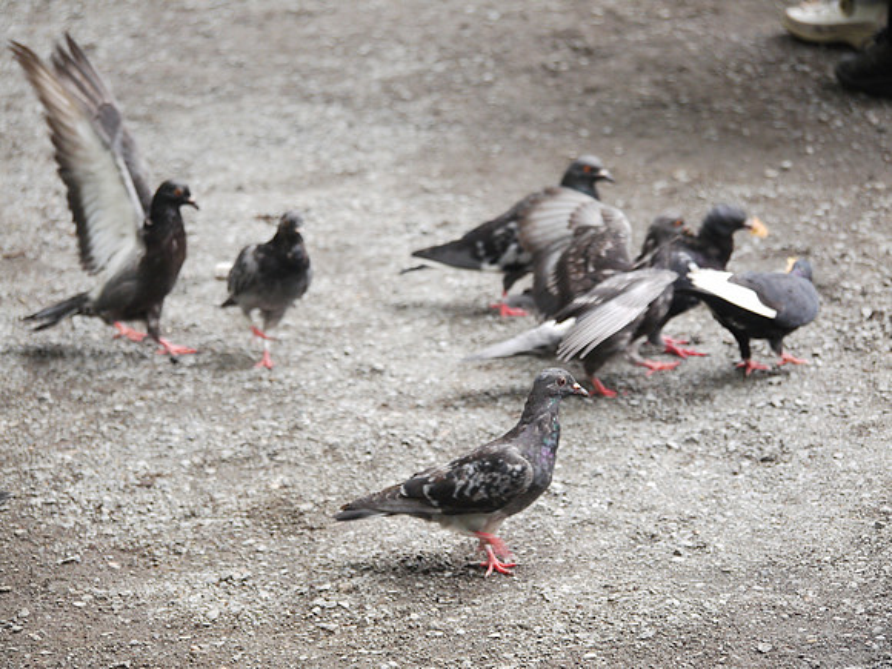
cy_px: 334
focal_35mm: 200
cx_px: 446
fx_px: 5154
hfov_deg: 9.9
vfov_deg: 7.4
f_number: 4
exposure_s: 1/200
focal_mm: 100
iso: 400
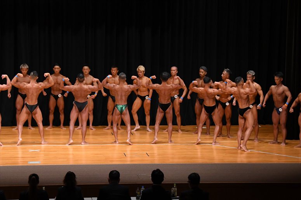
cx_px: 150
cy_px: 100
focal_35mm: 123
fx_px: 1028
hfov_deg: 16.7
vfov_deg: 11.1
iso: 3200
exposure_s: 1/400
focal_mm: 82
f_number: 5.6
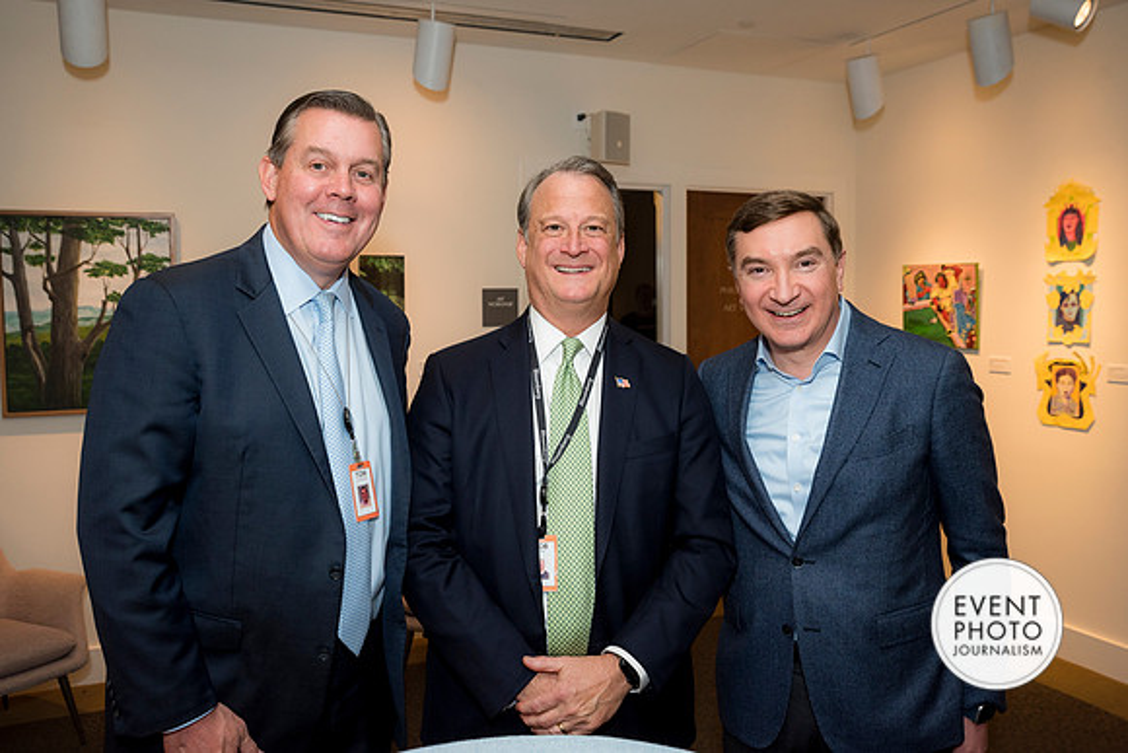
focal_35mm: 33
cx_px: 572
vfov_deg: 40.2
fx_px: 1030
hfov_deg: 57.4
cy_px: 371
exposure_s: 1/125
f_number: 5
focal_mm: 31
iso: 800
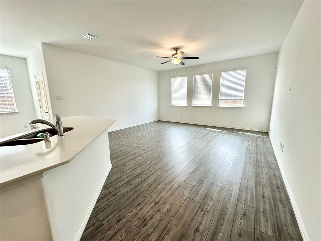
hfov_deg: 102.1
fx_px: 130
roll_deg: +1.5
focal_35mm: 14
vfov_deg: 85.7
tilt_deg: -9.9
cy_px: 120
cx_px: 160
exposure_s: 1/120
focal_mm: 2.22
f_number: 2.2
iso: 100
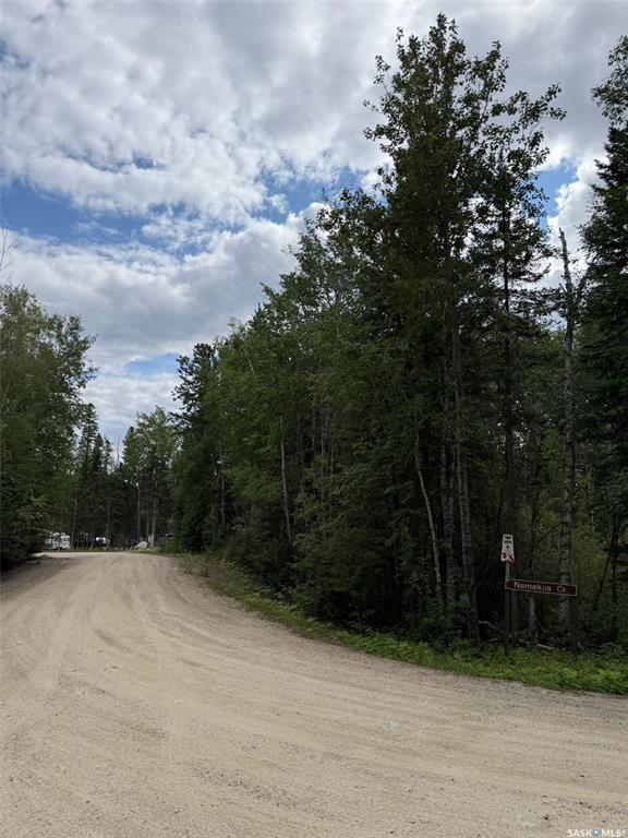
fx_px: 581
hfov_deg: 56.8
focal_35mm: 24
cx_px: 314
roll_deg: +0.2
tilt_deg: +9.1
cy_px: 419
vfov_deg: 71.6
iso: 80
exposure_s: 1/5319
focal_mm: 6.76
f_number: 1.78
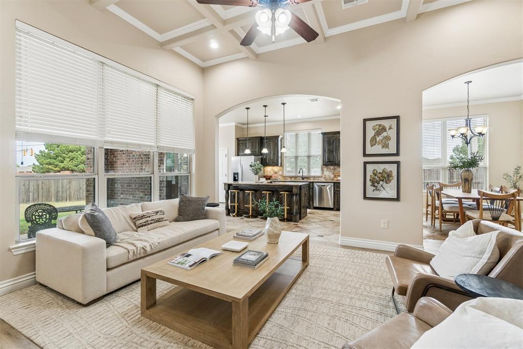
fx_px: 218
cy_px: 174
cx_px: 262
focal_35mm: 15
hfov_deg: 100.4
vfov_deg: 77.3
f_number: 6.3
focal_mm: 10
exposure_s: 1/25
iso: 200
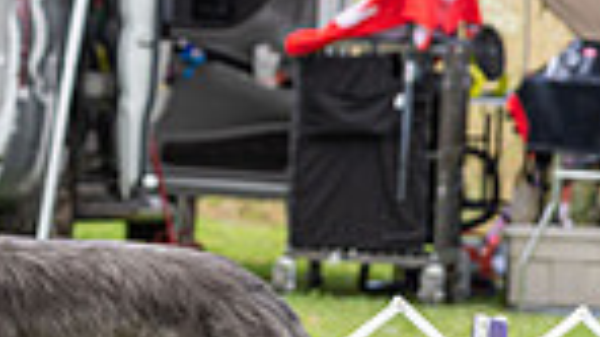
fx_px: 9253
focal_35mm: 582
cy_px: -99
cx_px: -105
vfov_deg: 2.1
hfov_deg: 3.7
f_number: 4
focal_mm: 142
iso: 400
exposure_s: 1/1000
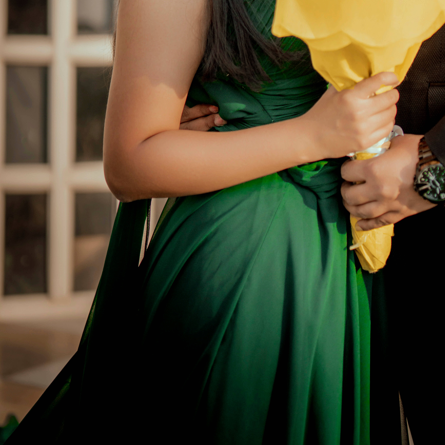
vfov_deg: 16.8
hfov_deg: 17.3
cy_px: -65
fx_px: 1454
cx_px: 339
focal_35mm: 100
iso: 250
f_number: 1.4
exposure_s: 1/2500
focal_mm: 50
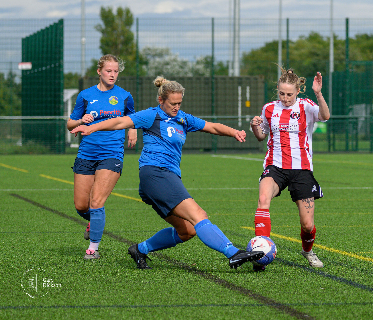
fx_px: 3291
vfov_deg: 5.6
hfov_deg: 6.5
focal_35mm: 290
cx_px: 265
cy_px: 131
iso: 320
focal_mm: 150
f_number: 4.8
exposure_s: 1/1600
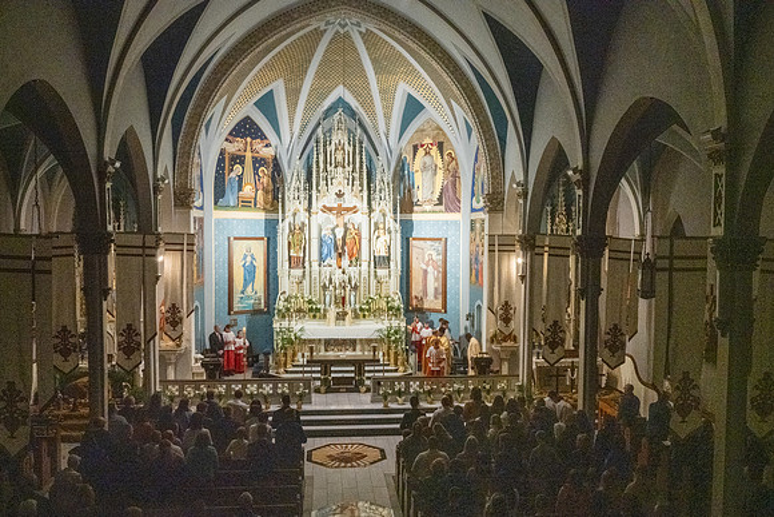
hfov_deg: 56.3
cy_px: 268
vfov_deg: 39.3
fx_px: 723
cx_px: 402
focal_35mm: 34
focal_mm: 32
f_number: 20
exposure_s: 1/40
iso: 8000
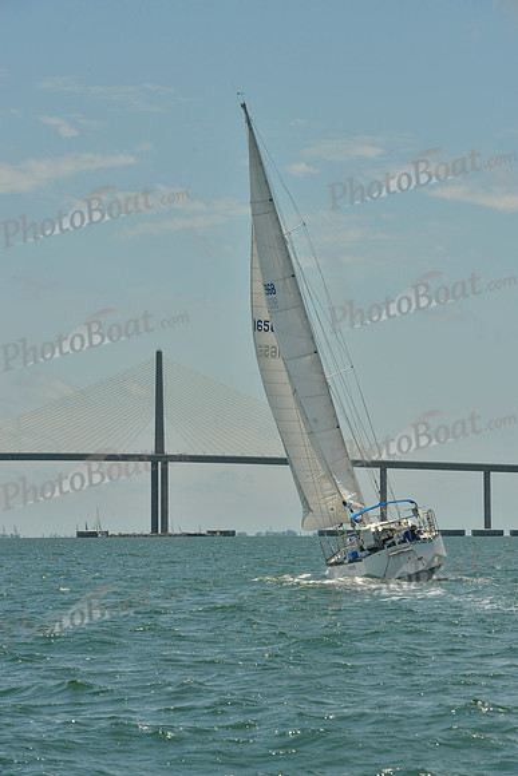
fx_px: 3020
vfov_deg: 14.7
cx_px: 259
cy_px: 388
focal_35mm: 140
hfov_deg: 9.8
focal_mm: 140
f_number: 13
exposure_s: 1/800
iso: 280
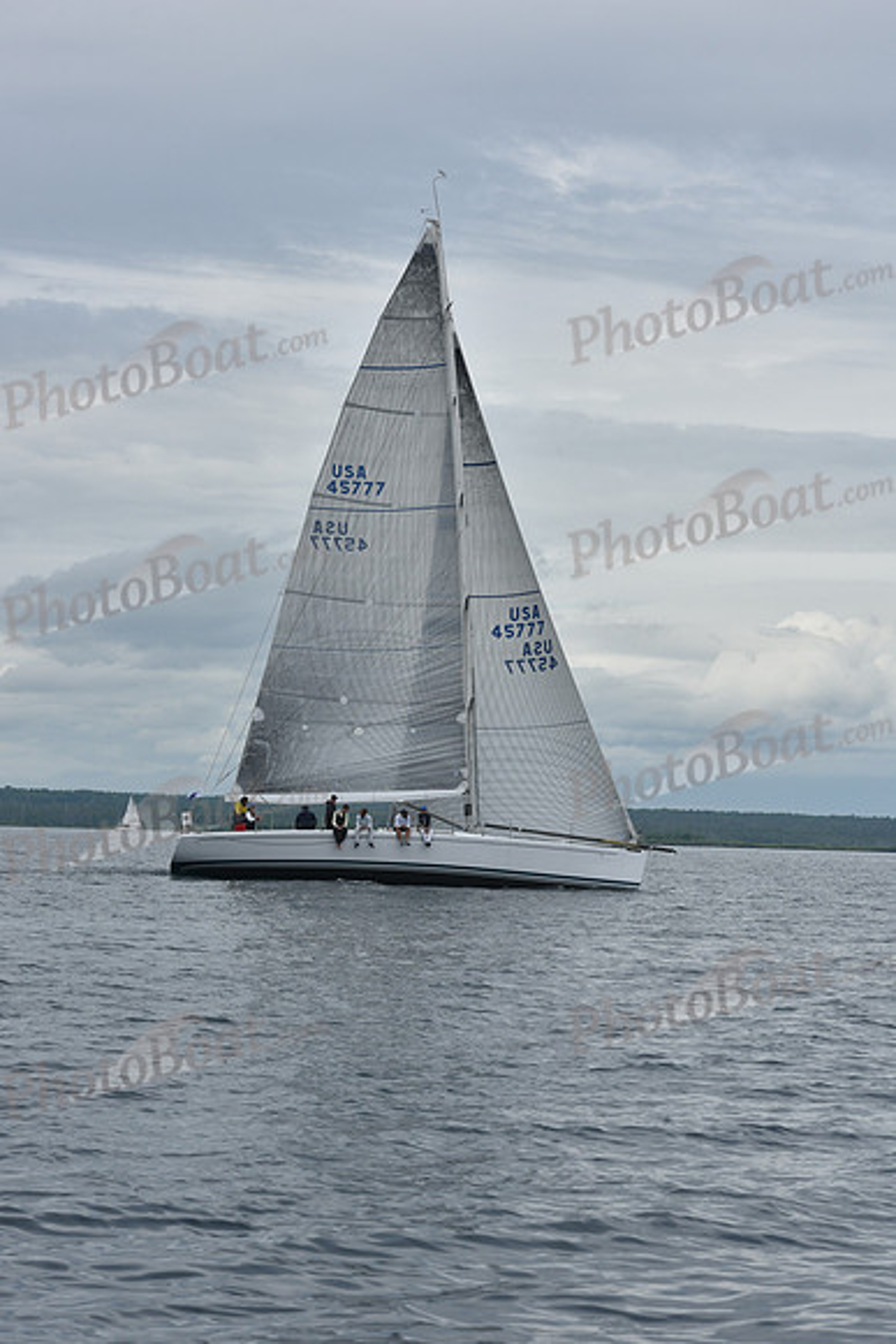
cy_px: 672
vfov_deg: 21.5
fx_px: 3544
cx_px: 448
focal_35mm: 95
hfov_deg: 14.4
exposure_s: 1/800
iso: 250
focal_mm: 95
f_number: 11
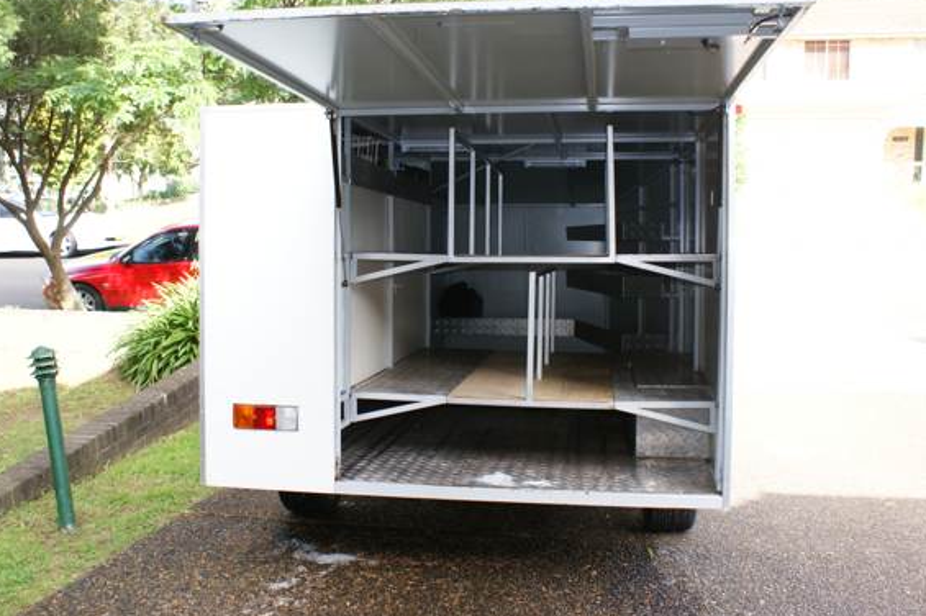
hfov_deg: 55.8
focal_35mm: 34
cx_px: 462
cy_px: 272
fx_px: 874
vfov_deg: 38.8
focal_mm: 20
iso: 125
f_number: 5
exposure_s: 1/80
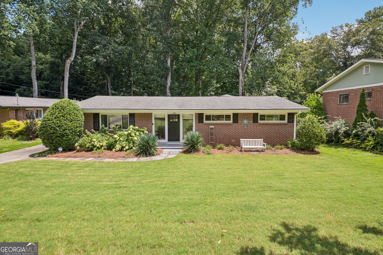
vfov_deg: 70.4
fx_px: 181
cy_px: 128
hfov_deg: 93.3
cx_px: 192
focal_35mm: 17
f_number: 8
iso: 64
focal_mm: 17
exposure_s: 1/100
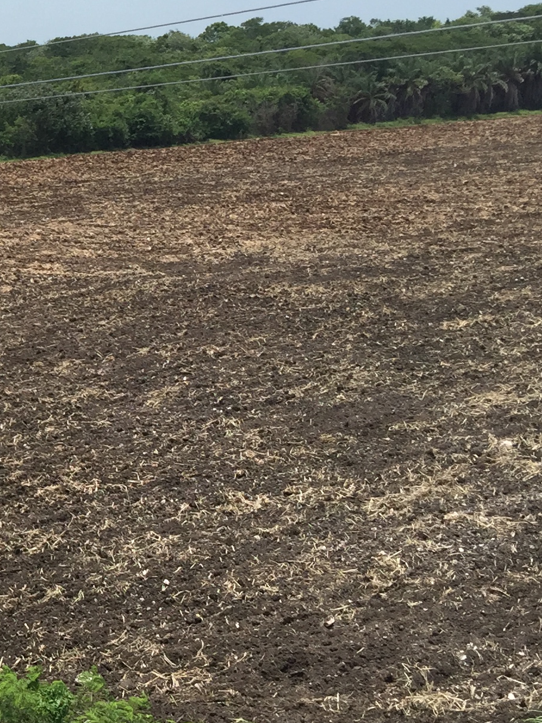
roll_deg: +1.5
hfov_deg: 17.2
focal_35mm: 78
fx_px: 1629
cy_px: 322
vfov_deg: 25.0
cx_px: -251
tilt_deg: -7.7
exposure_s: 1/1980
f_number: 2.2
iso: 32
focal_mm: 4.15
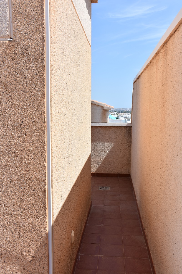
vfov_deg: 53.1
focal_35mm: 36
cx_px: 91
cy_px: 137
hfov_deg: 36.9
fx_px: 273
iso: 180
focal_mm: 24
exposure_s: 1/500
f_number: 8
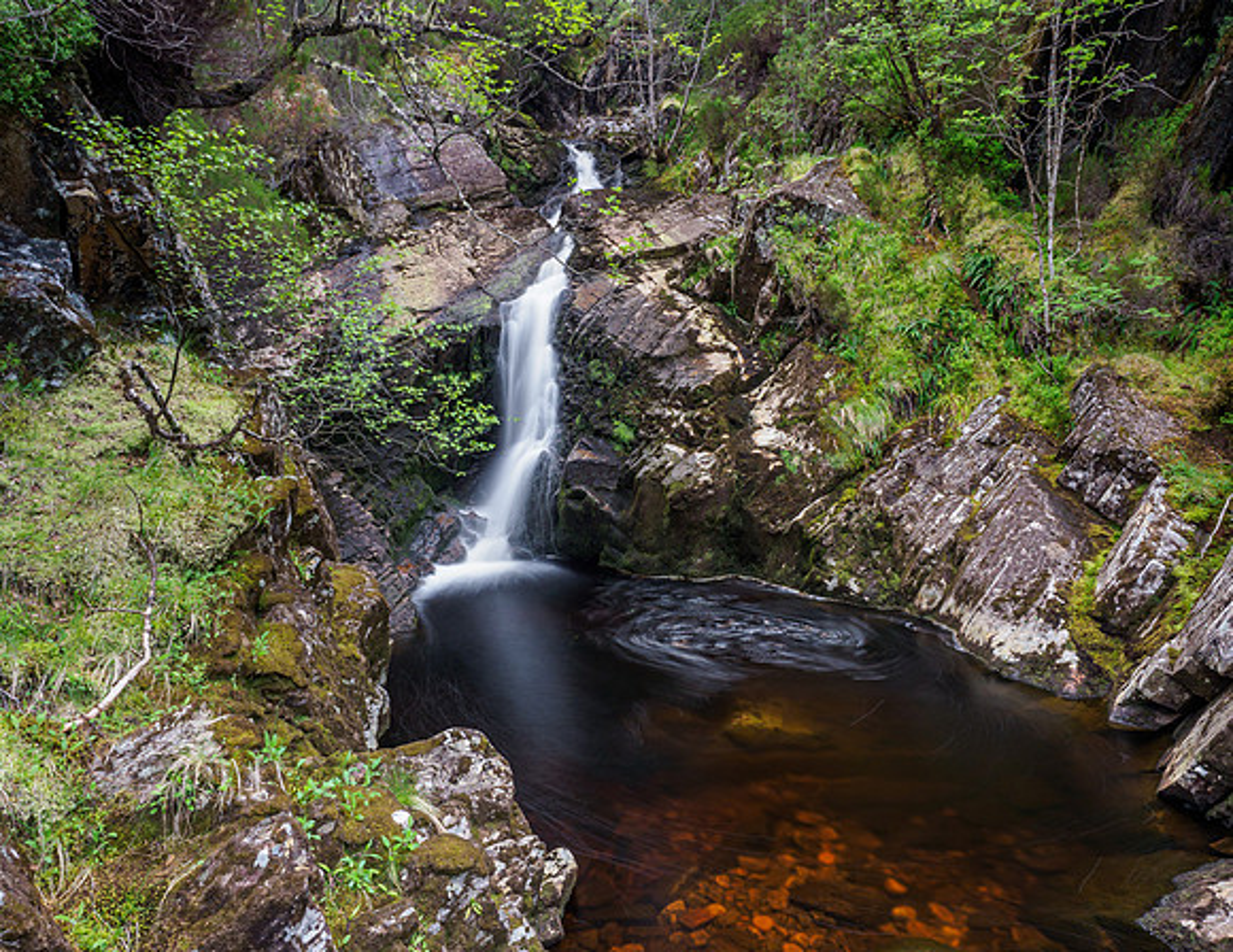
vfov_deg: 56.8
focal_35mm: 24
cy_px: 476
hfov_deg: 70.0
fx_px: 881
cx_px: 605
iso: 200
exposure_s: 8
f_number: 7.1
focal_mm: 12
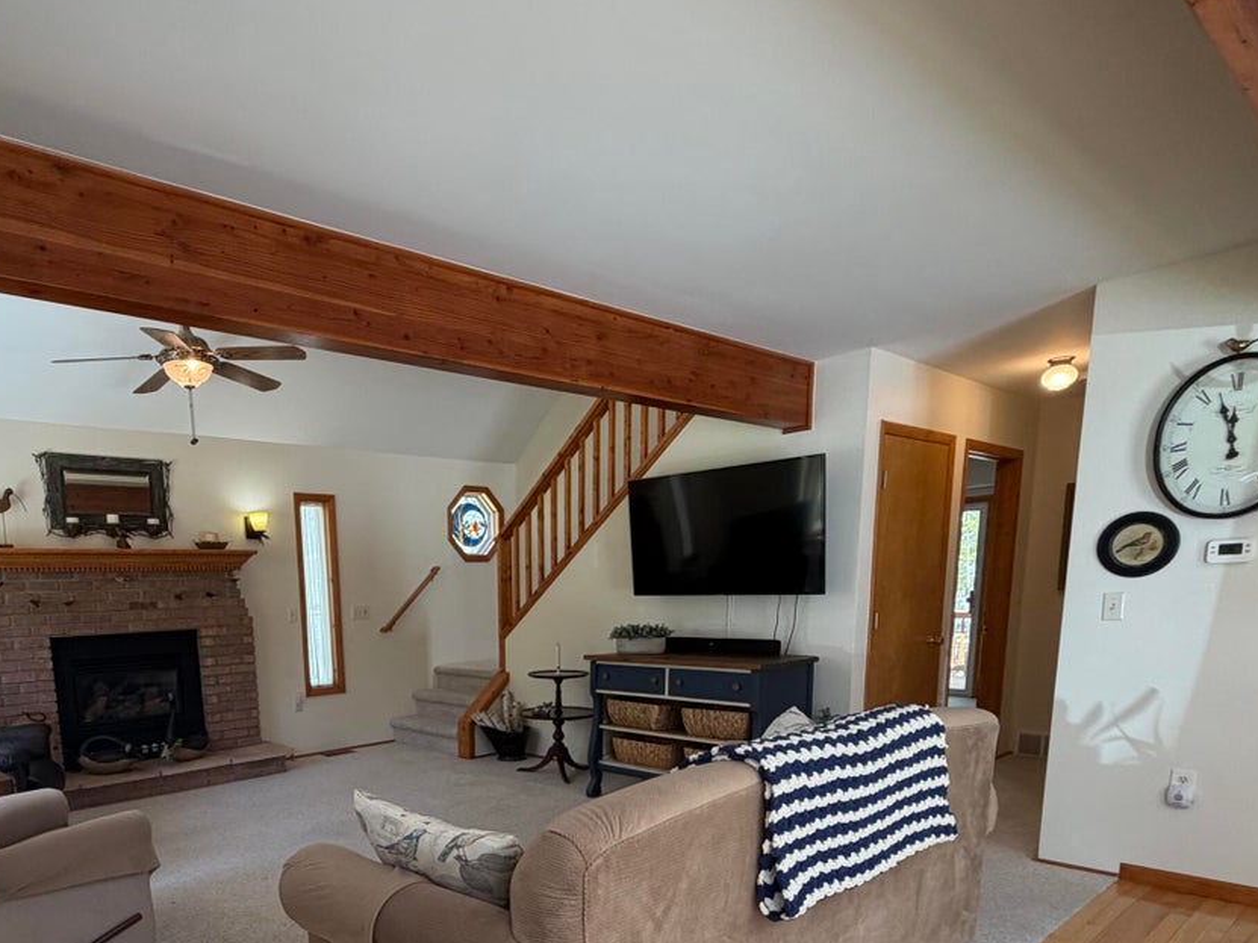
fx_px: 836
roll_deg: +2.9
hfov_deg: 72.0
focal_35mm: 23
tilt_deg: -9.6
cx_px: 434
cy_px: 737
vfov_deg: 55.3
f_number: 2.2
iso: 200
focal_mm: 2.22
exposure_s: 1/120
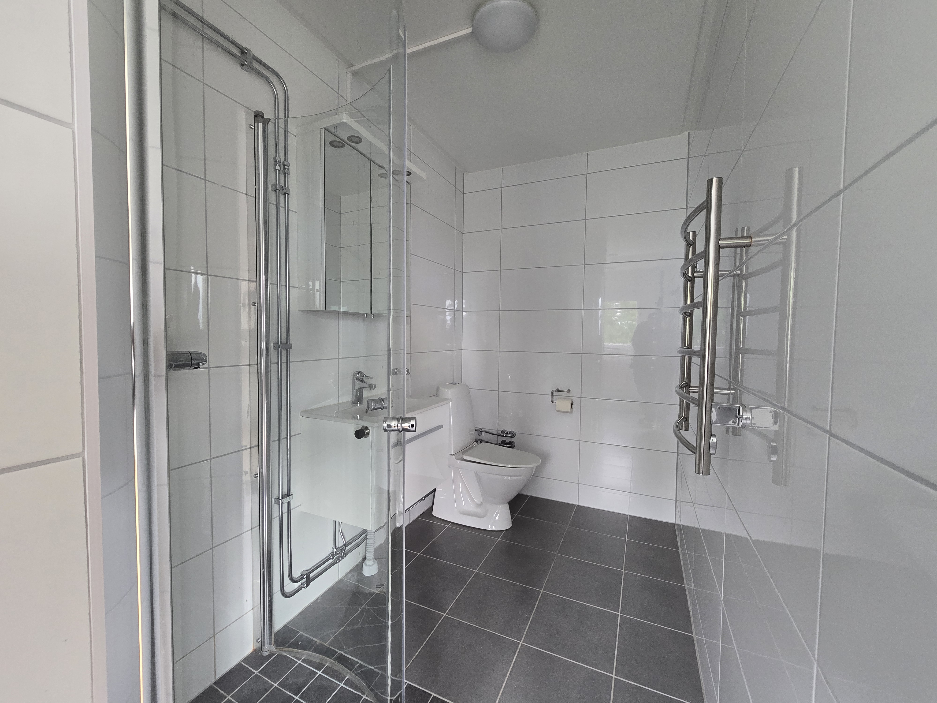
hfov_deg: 106.2
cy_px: 352
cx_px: 468
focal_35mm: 13
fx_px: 352
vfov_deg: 89.9
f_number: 2.2
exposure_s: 1/100
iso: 200
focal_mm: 2.2
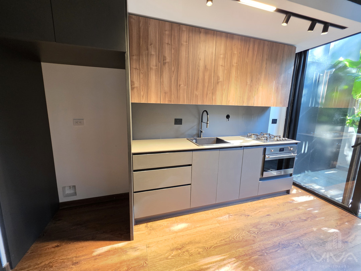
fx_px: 136
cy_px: 136
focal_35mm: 13
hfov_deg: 106.2
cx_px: 180
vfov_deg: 89.9
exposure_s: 1/60
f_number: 1.9
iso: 500
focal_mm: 2.2
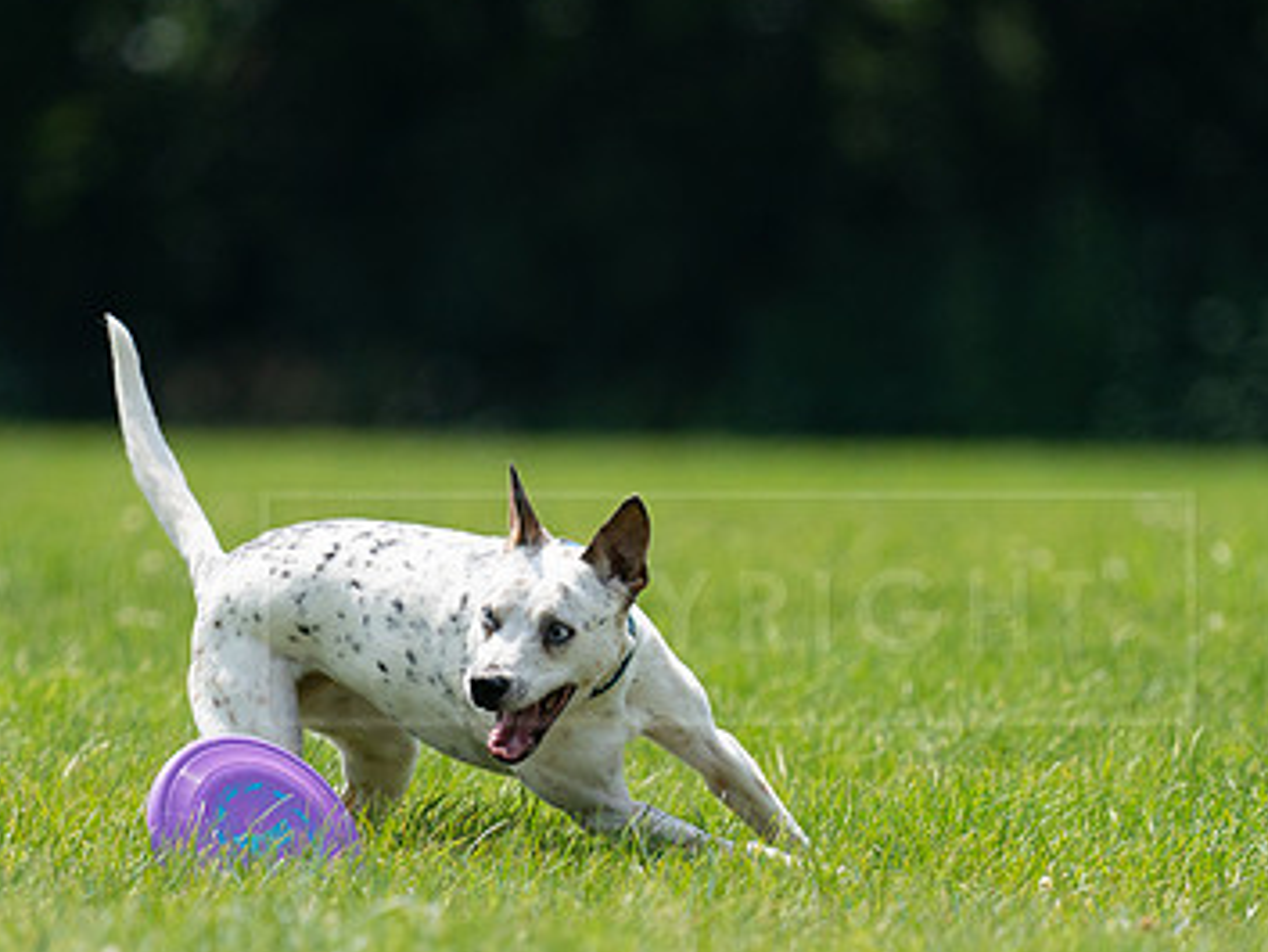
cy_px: 670
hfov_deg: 2.5
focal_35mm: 790
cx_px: 603
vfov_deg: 1.9
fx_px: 28948
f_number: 6.3
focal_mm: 500
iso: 1000
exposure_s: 1/4000
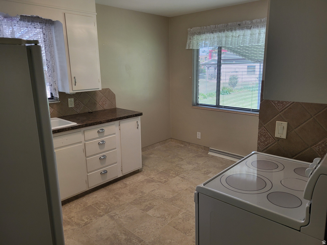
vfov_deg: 53.1
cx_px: 164
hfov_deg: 67.3
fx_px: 246
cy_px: 122
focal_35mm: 26
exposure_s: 1/120
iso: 160
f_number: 1.8
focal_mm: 5.4
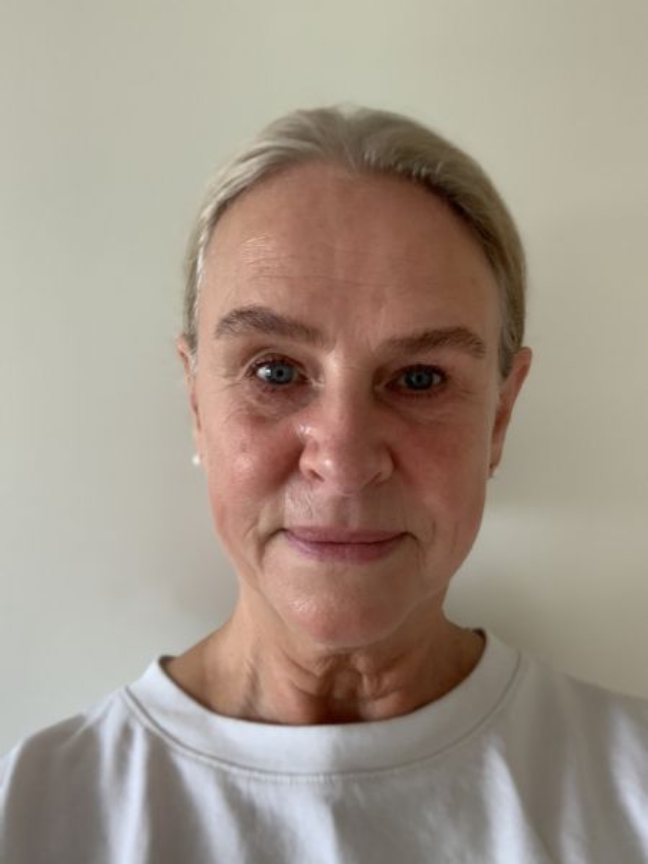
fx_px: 799
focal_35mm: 32
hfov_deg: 44.2
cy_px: 432
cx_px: 324
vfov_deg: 56.8
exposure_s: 1/54
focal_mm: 2.87
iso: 160
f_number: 2.2
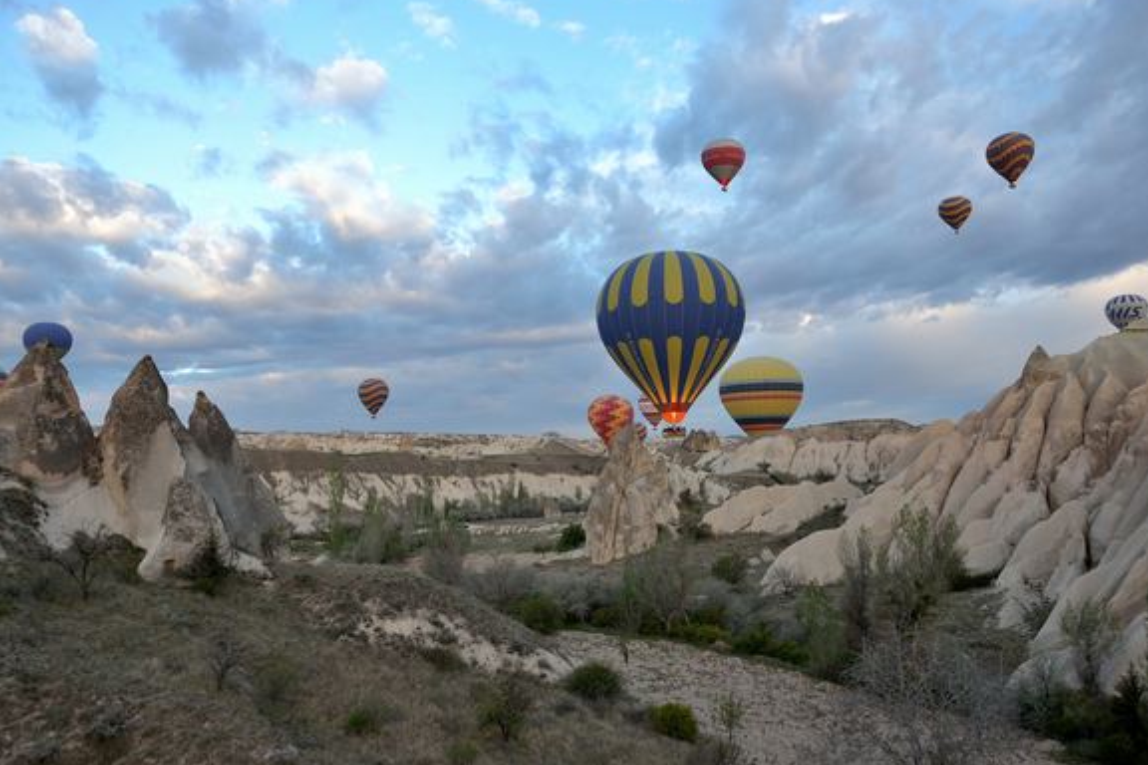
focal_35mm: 25
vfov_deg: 51.3
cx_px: 564
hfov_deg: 71.5
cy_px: 371
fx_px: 797
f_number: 4
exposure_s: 1/200
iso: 200
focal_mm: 24
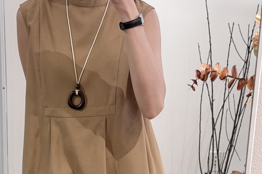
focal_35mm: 102
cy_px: 244
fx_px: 742
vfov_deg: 12.9
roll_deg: +0.3
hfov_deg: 19.9
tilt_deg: -29.1
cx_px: 71
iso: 200
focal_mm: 6.76
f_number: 1.78
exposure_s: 1/50
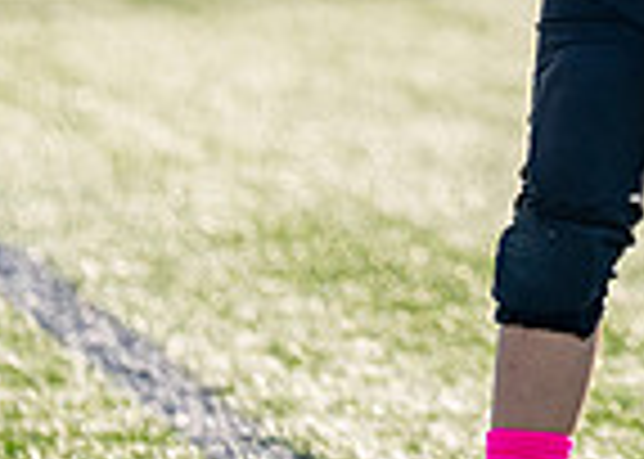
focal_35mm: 893
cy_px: -250
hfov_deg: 2.3
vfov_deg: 1.6
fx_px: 16325
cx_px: 937
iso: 160
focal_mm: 173
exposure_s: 1/2000
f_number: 2.8
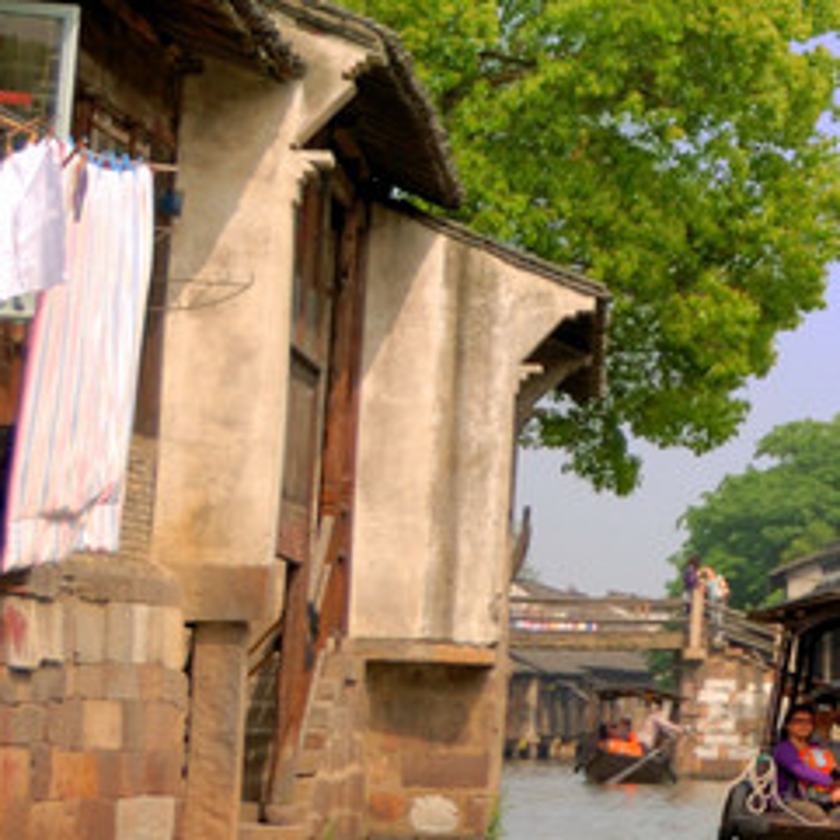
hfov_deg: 10.4
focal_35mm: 158
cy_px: 146
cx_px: 1513
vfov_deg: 11.0
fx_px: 4329
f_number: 4.2
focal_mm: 31
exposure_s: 1/200
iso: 100
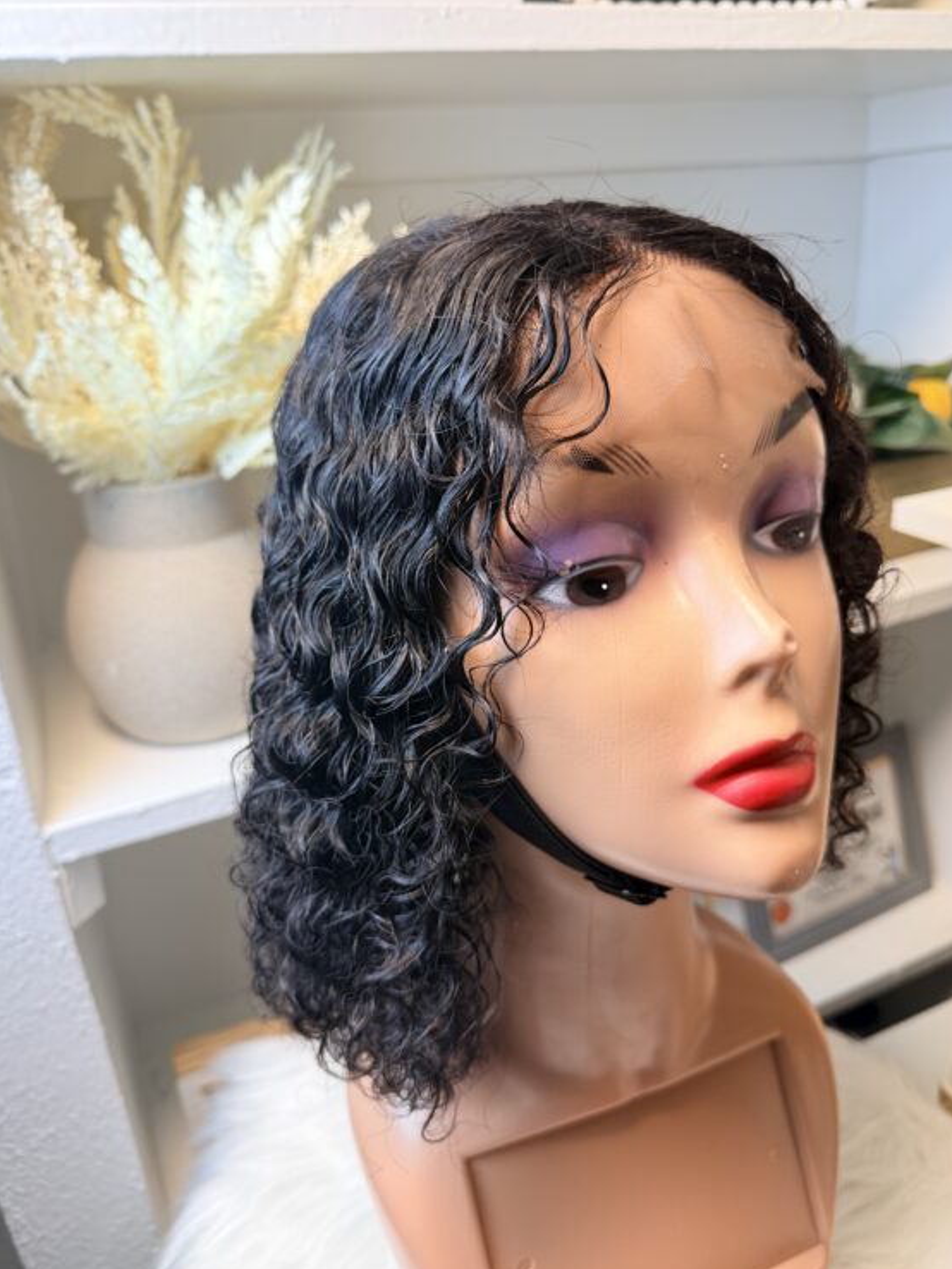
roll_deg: +2.8
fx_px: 953
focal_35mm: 26
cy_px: 604
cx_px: 485
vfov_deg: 67.2
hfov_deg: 53.1
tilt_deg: -22.3
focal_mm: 6.76
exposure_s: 1/151
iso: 125
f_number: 1.78
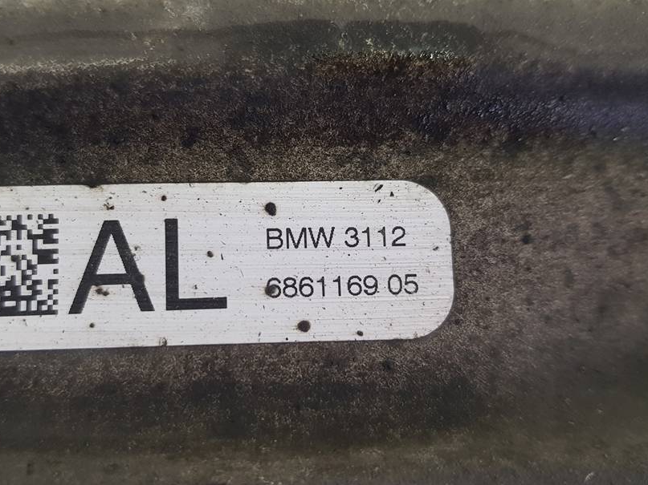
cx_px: 283
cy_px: 256
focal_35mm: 33
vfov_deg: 42.9
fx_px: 618
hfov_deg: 55.2
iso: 160
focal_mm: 4.2
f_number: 1.7
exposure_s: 1/100
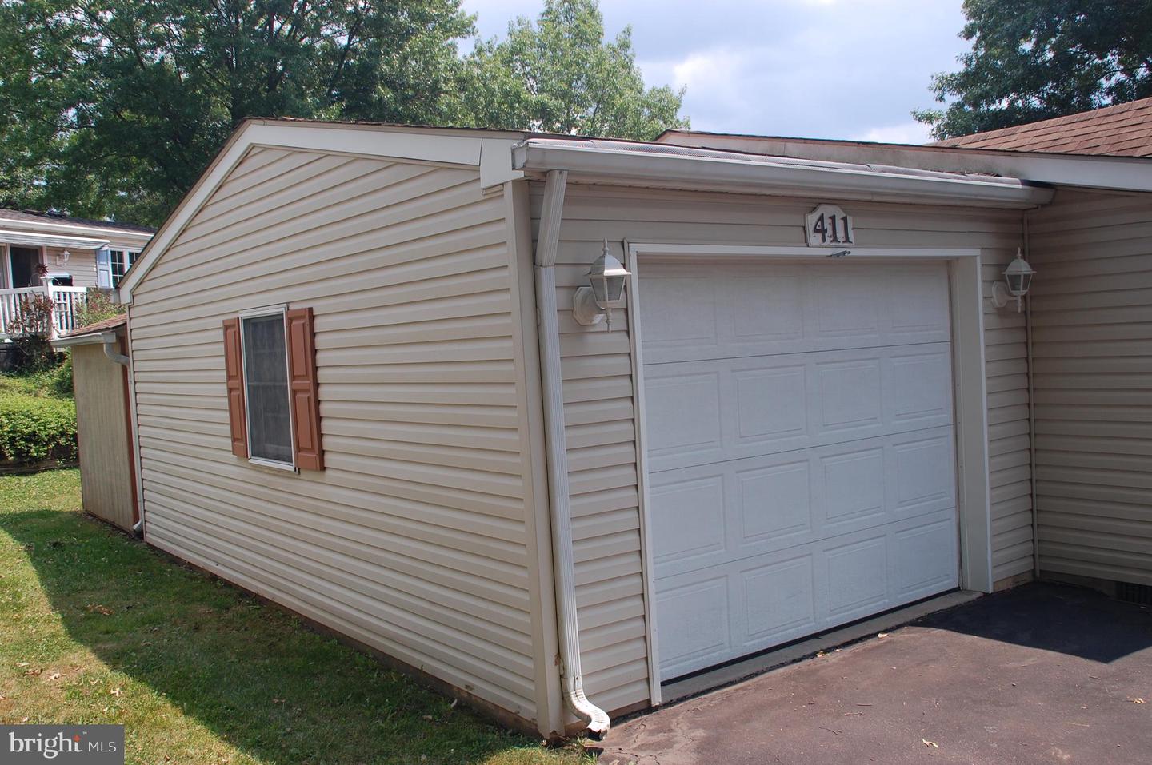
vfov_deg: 39.9
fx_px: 1055
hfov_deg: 57.3
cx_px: 576
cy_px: 382
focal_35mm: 33
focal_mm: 22
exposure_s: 1/250
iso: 200
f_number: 8
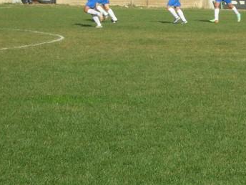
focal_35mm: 217
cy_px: 8
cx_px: 199
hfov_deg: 9.1
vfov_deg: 6.8
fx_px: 1542
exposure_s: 1/188
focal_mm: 23.4
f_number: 8.2
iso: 50
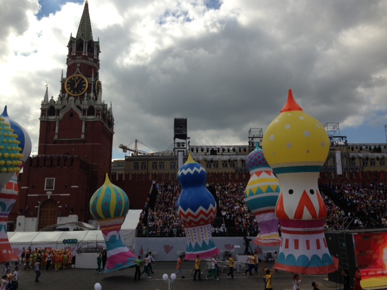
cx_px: 194
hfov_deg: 55.4
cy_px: 145
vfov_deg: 42.9
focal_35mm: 33
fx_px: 369
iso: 50
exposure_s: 1/2463
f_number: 2.4
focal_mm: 4.12
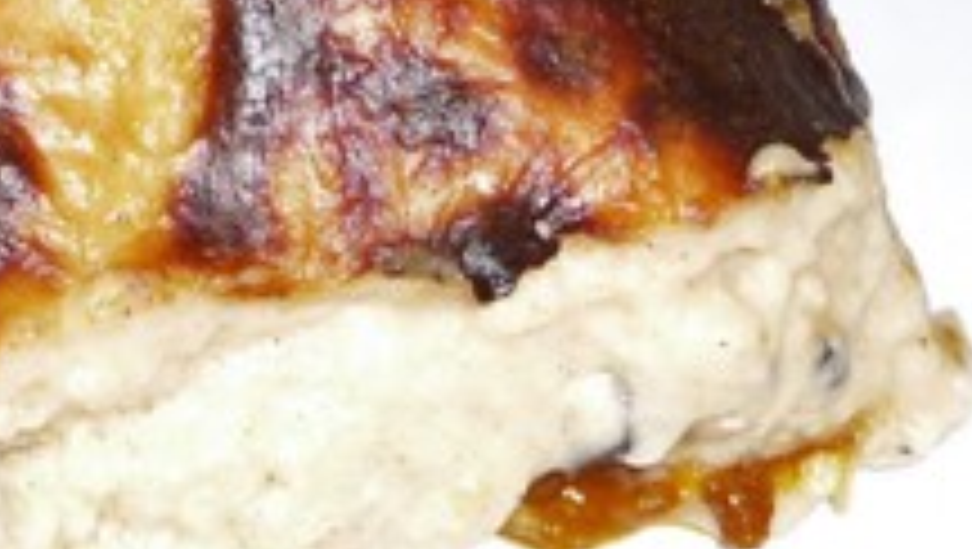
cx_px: 81
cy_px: 50
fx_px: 3741
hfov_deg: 14.6
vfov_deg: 8.4
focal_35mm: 145
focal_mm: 7.6
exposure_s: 1/30
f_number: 4.1
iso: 100
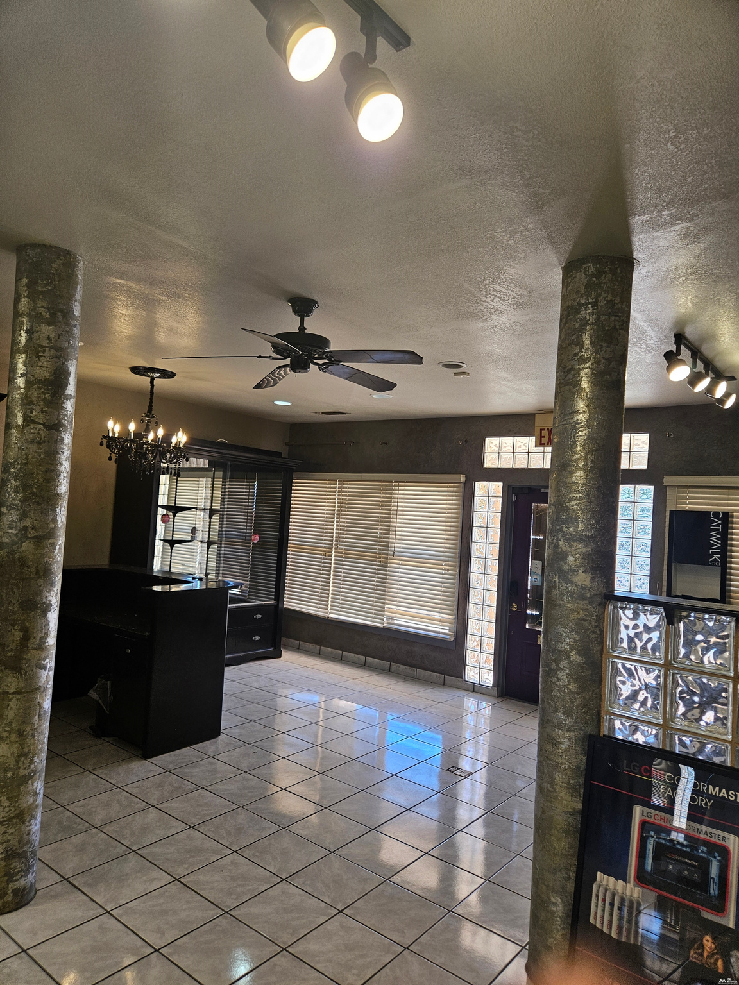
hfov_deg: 58.9
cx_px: 370
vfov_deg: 73.9
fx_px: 655
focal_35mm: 23
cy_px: 492
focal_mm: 5.4
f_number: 1.8
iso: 80
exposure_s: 1/120
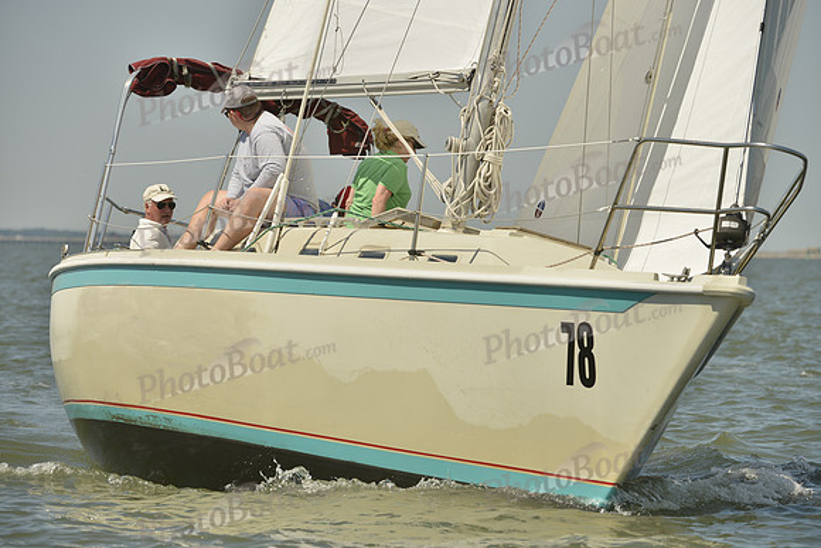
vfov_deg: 6.2
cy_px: 274
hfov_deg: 9.4
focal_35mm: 220
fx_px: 5018
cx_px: 410
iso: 200
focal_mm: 220
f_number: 8
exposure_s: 1/1000
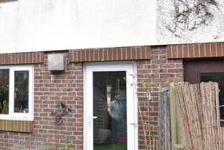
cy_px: 70
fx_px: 237
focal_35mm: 38
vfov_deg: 35.1
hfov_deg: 46.8
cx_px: 33
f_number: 8
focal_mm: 10
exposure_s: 1/40
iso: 400
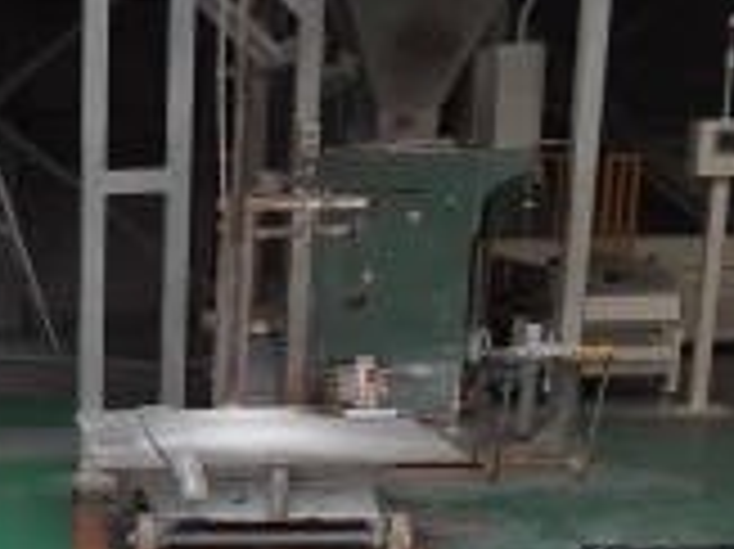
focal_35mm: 83
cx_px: -171
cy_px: 623
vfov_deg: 17.1
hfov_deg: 21.7
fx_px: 1759
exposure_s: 1/50
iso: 80
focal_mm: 2.91
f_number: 1.9
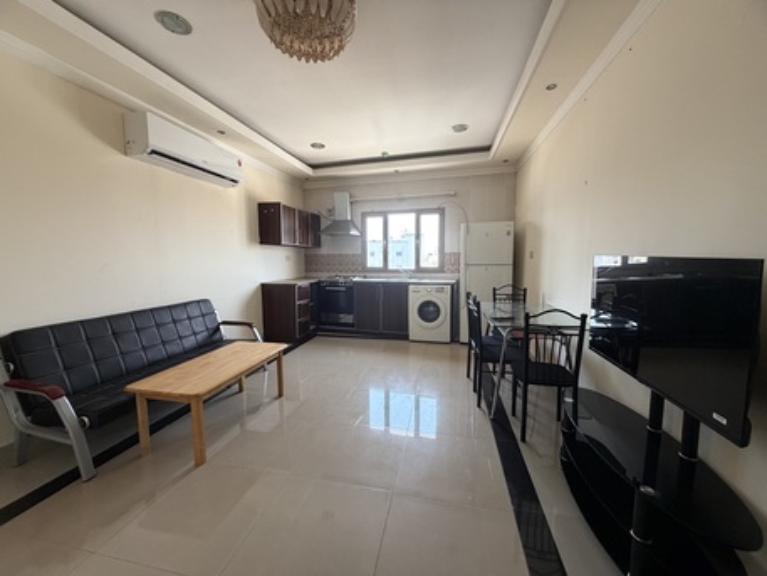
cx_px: 384
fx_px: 310
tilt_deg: -5.2
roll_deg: +0.2
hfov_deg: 102.0
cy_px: 288
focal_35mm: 14
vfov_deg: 85.7
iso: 400
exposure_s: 1/60
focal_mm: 2.22
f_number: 2.2
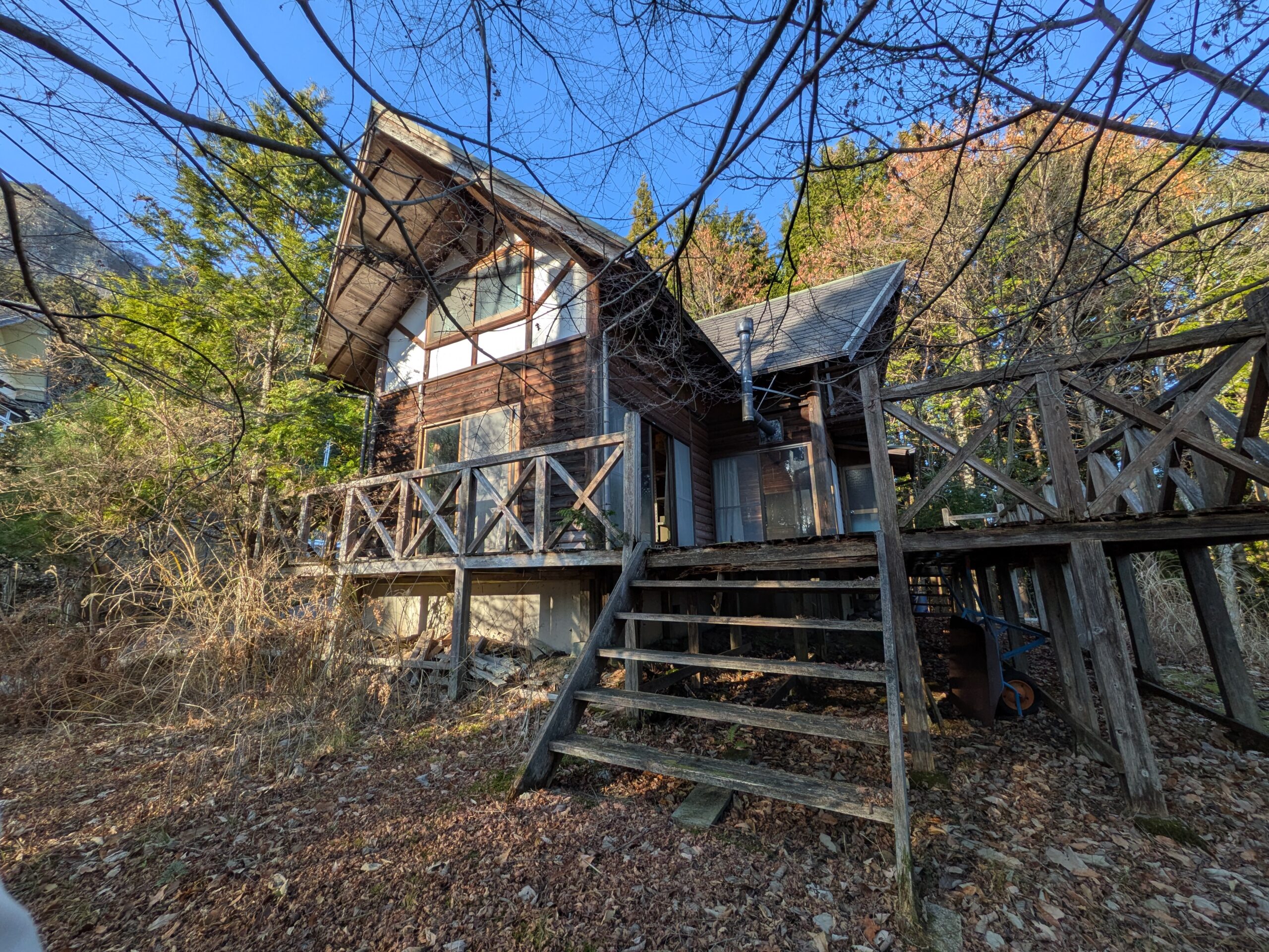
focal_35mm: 14
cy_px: 476
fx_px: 513
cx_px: 634
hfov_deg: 102.1
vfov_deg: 85.7
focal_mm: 1.83
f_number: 2.2
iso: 49
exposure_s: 1/650
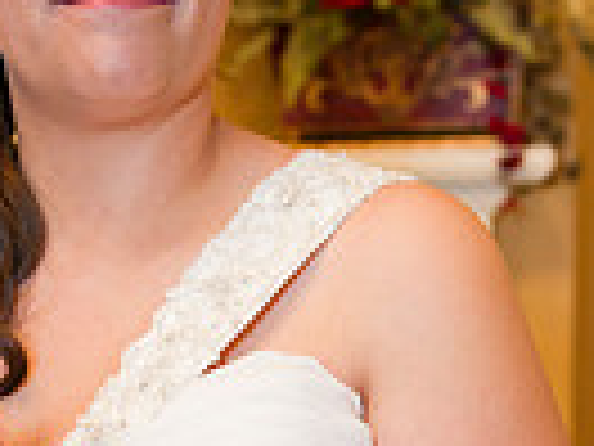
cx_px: 119
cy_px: 536
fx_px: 1973
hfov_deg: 17.0
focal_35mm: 115
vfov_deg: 12.6
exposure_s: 1/50
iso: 800
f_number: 3.2
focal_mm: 35
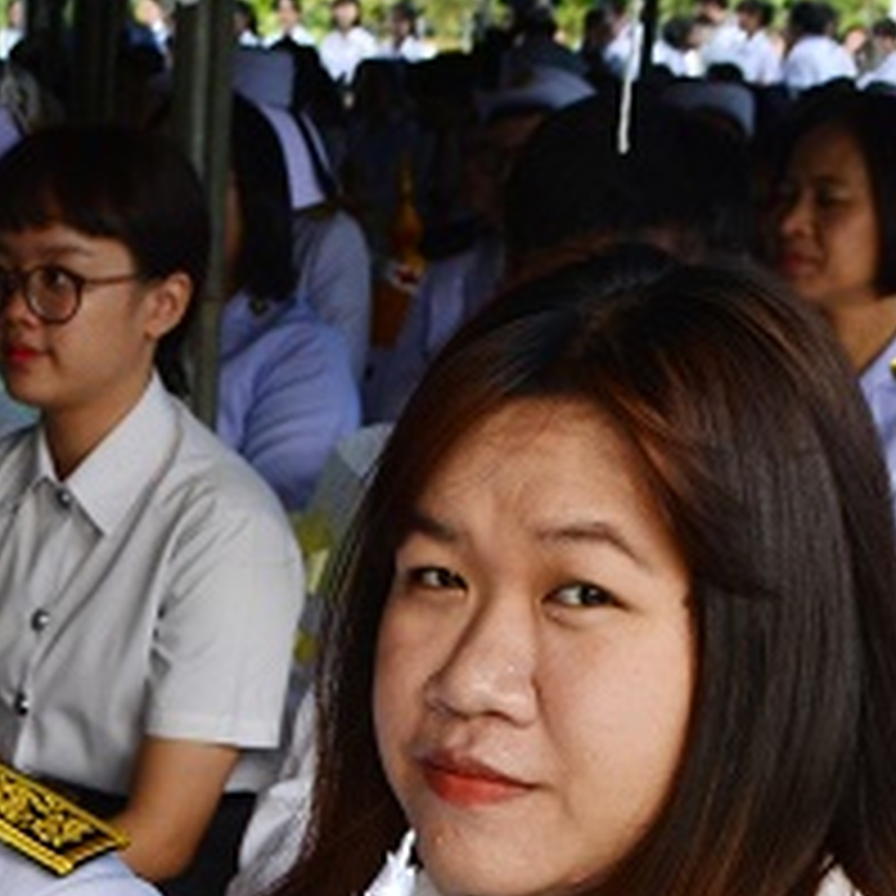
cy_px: 1119
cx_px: 108
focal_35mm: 123
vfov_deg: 13.7
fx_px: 3602
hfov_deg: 14.1
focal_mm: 24
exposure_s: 1/160
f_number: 6.3
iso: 400
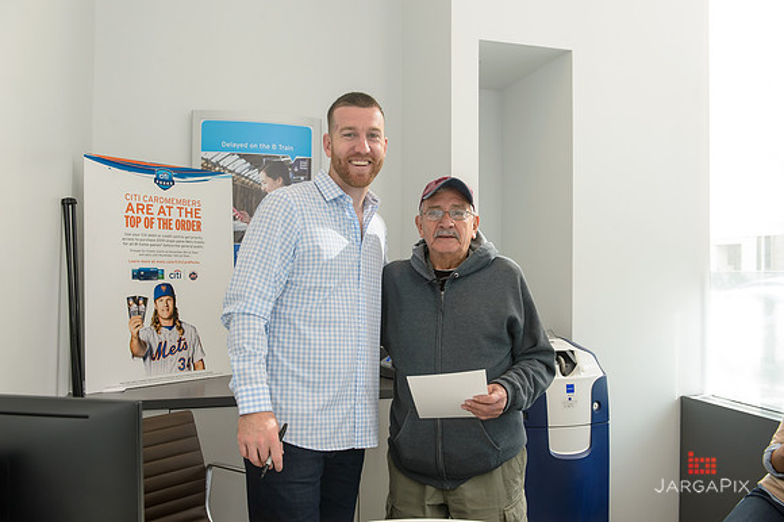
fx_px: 696
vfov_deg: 41.1
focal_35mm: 32
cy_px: 261
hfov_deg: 58.7
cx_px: 392
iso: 1250
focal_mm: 32
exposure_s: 1/125
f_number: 5.6
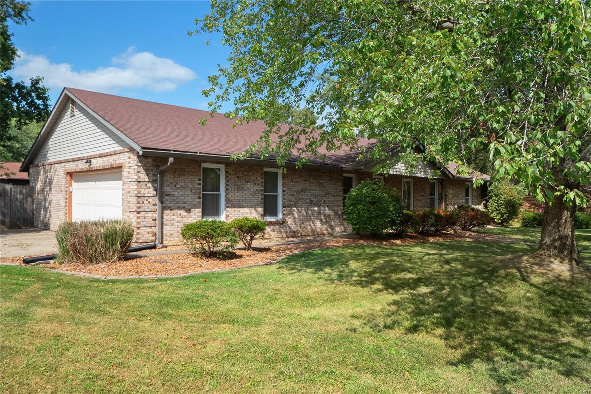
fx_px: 427
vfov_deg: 49.5
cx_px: 296
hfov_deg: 69.4
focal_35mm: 26
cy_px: 197
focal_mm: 13
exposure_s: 1/500
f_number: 9
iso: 400
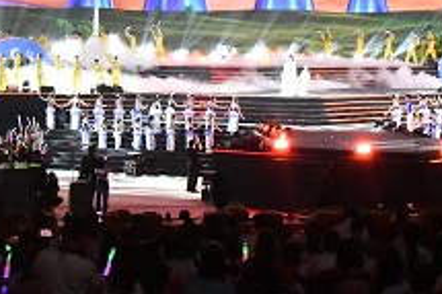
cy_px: -62
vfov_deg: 12.3
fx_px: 1337
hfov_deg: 18.8
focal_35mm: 109
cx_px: 230
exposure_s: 1/200
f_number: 14
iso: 12800
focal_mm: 26
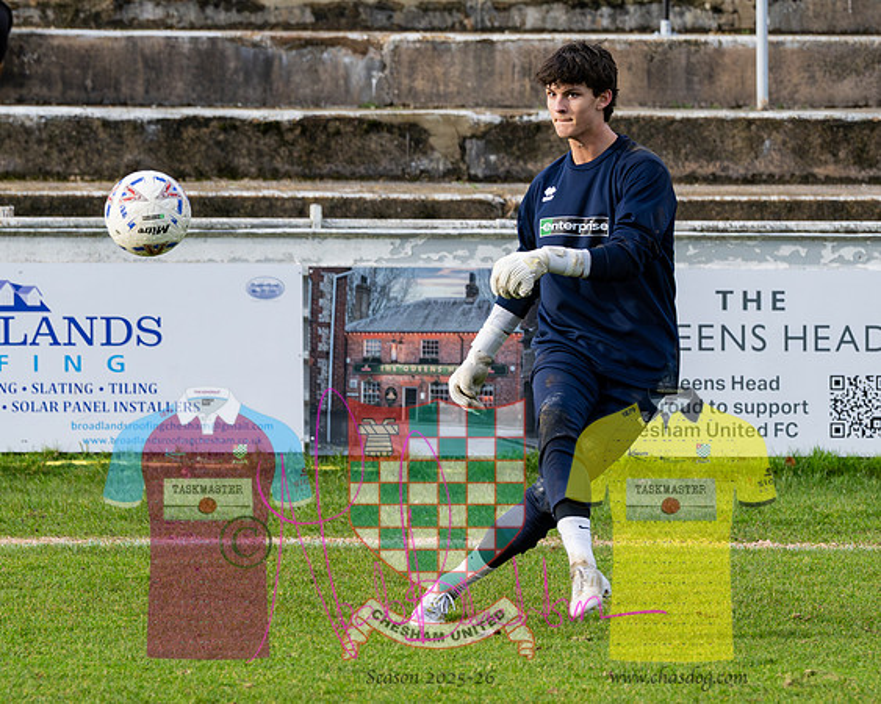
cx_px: 502
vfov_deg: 4.9
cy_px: 429
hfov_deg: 6.1
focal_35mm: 315
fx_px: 8217
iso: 1000
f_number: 4.5
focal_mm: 135
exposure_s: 1/2000
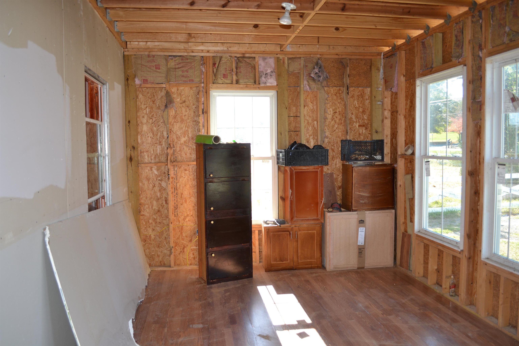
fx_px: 389
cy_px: 173
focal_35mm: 27
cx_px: 260
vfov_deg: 47.9
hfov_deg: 67.4
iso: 200
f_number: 4
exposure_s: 1/125
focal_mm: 18
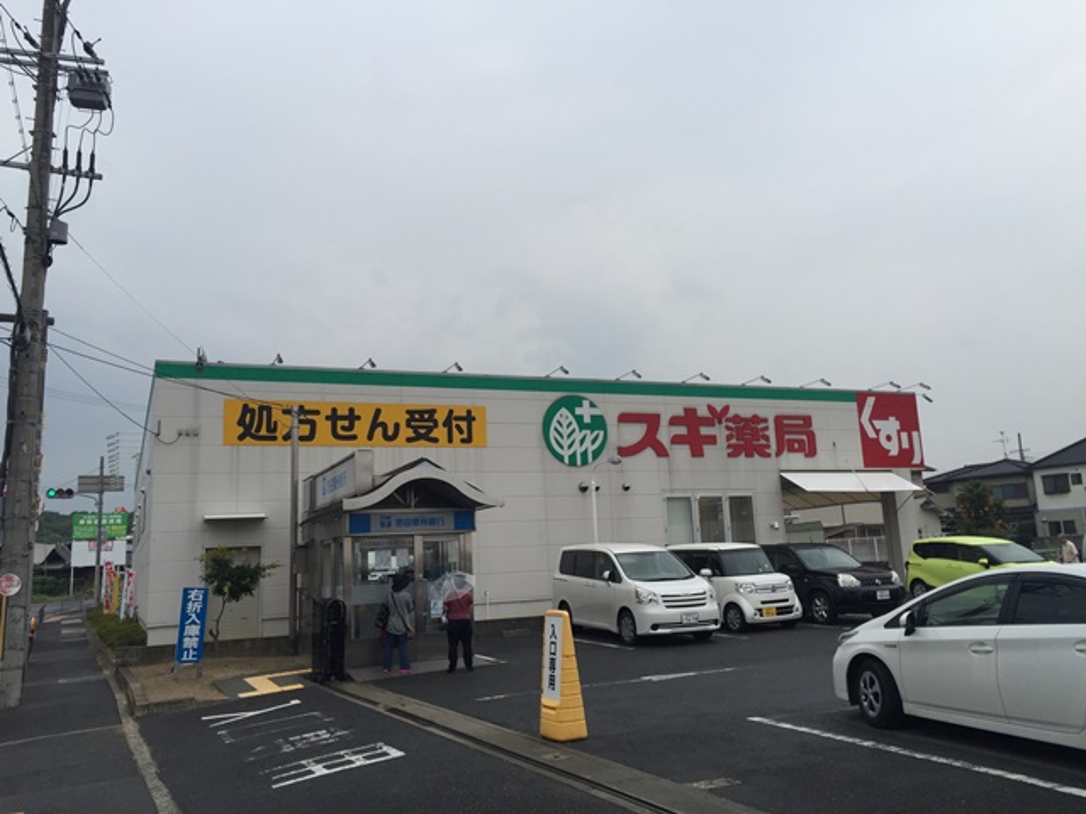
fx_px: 910
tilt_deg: +10.9
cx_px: 543
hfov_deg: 61.7
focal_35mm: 29
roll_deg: +2.1
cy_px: 407
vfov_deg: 48.2
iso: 32
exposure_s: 1/1163
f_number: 2.2
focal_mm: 4.15
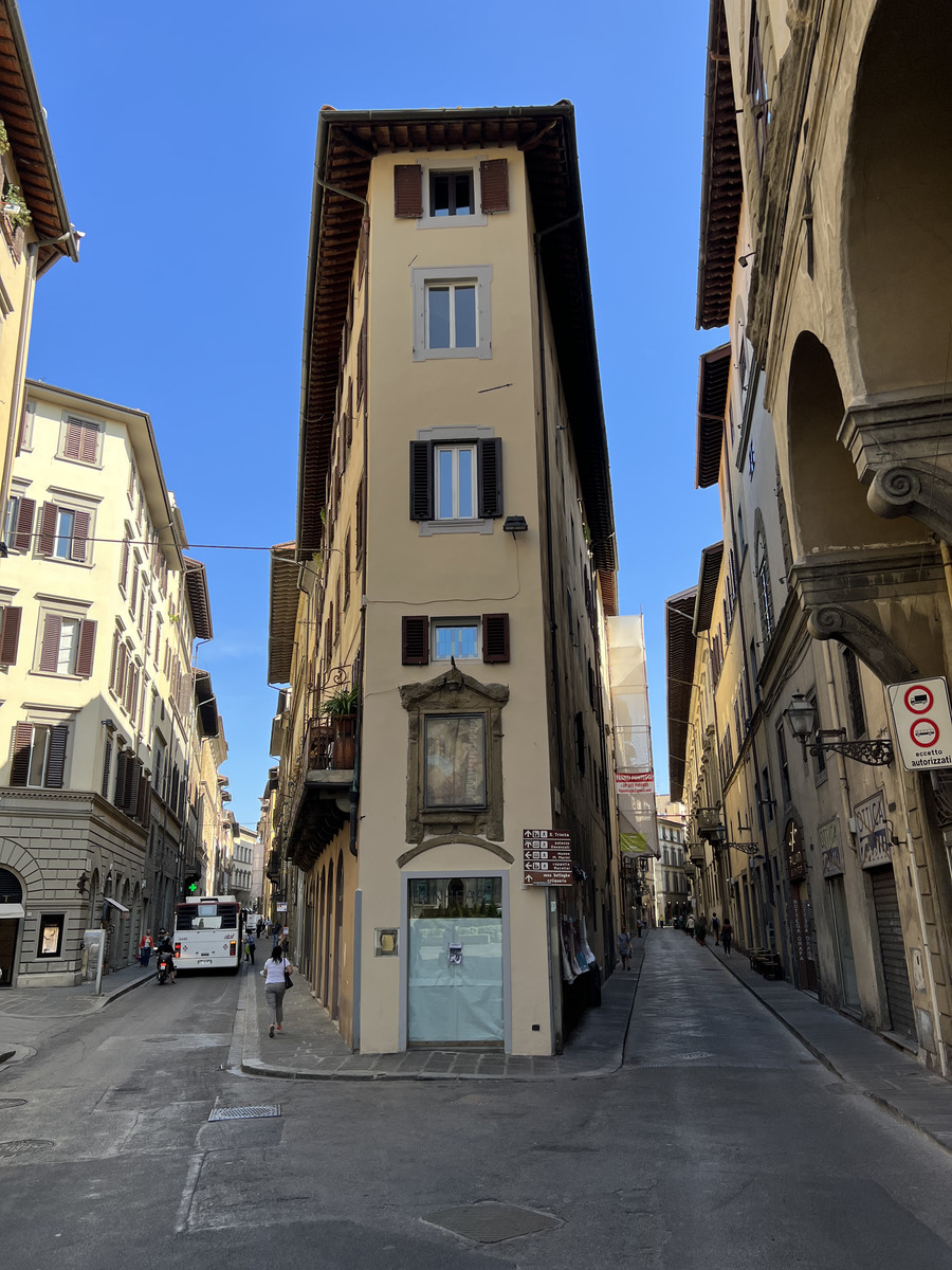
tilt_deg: +16.7
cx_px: 476
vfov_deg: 67.3
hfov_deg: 53.1
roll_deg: +0.4
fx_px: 953
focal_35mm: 26
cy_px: 635
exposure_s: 1/1196
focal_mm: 5.7
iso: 50
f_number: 1.5
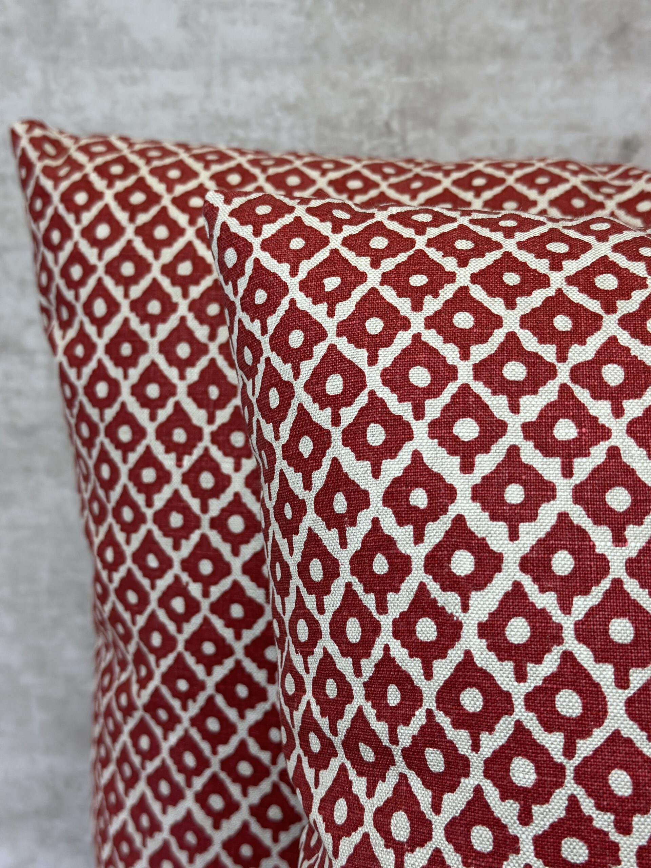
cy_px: 434
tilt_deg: -17.3
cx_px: 326
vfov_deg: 39.7
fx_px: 1204
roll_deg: +0.3
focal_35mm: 48
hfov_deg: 30.3
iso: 64
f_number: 1.78
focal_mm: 6.86
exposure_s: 1/168
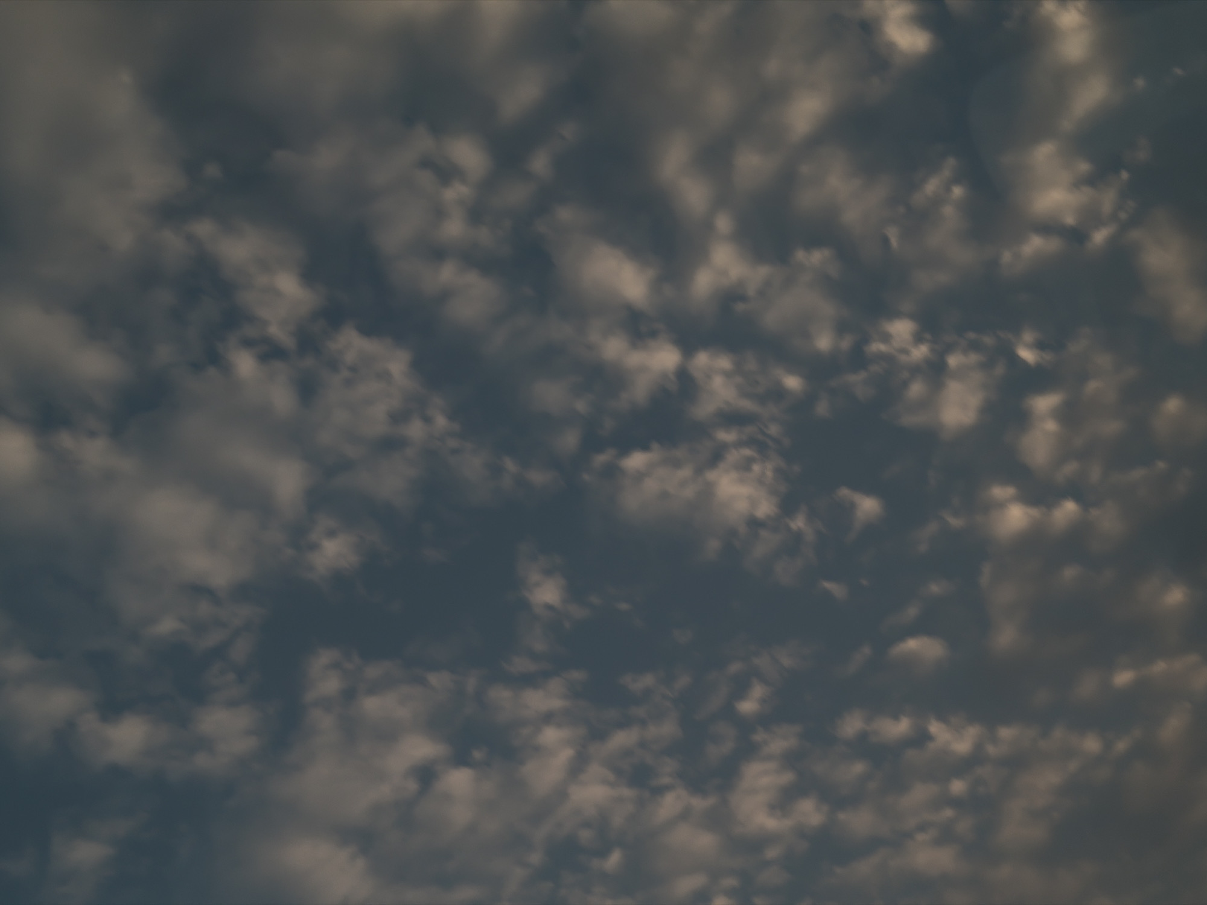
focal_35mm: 48
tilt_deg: +46.3
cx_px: 604
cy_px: 452
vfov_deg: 30.3
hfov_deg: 39.7
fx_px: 1674
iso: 50
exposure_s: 1/121
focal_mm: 6.76
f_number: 1.78
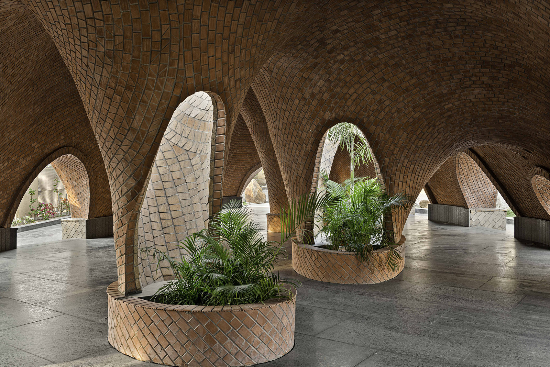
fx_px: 519
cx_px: 275
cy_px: 184
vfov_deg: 38.9
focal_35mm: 34
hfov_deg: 55.8
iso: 125
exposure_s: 1/6
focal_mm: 34
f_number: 8
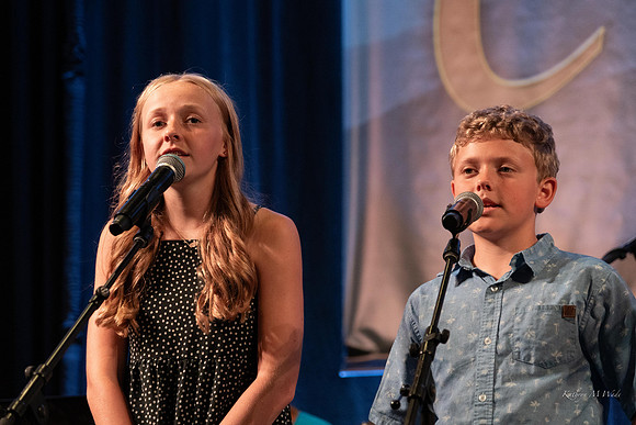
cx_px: 318
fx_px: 3092
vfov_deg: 7.9
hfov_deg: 11.7
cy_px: 212
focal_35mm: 175
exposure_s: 1/250
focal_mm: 175
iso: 6400
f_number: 6.3
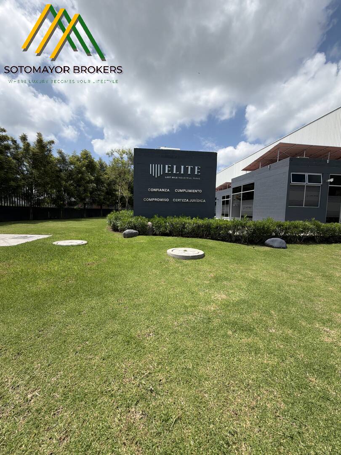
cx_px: 170
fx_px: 184
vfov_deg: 102.1
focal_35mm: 14
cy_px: 228
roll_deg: -2.2
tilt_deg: -5.9
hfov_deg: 85.7
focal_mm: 2.22
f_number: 2.2
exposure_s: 1/1431
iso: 25
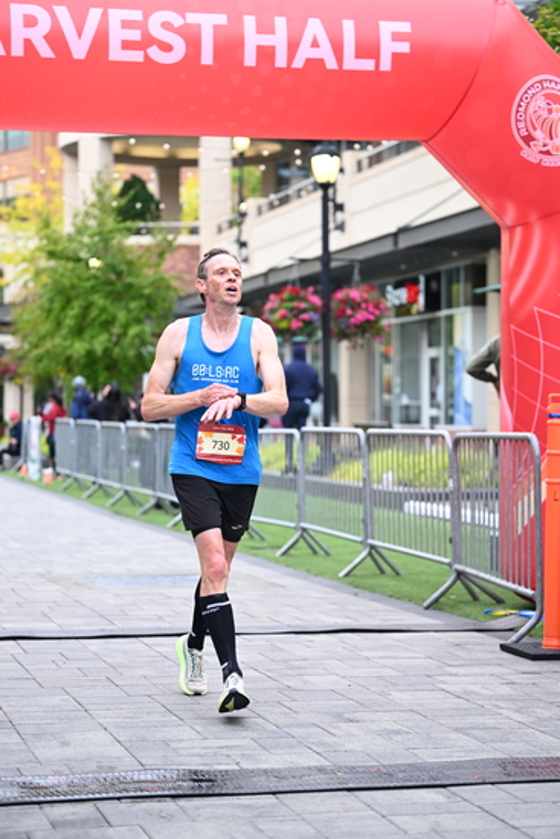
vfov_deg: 24.8
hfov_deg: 16.7
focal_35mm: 82
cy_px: 420
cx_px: 280
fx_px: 1912
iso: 1250
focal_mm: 82
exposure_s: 1/1600
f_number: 2.8
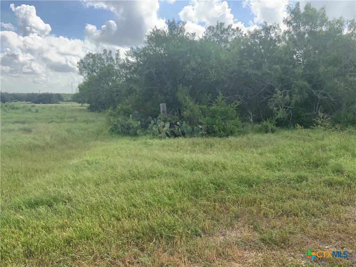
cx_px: 178
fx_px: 298
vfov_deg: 48.2
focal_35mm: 29
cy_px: 134
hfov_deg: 61.7
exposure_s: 1/1098
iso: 16
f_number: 1.8
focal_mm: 3
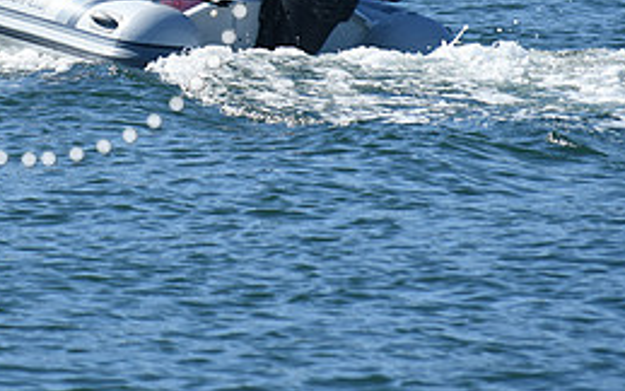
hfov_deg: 3.5
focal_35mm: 597
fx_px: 10171
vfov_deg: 2.2
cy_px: -69
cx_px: 29
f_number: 8
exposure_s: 1/500
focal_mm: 175
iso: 110
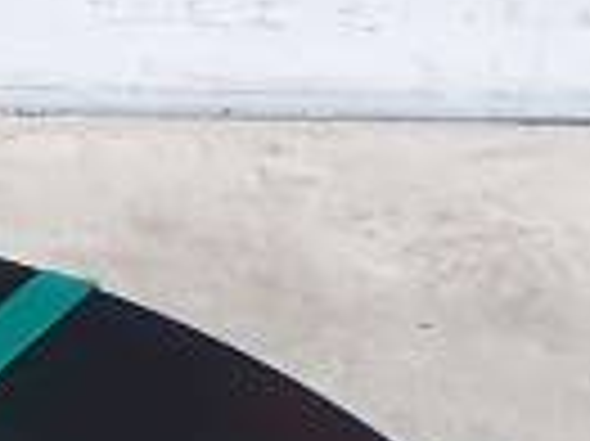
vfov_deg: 6.3
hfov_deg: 9.2
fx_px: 3474
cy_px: 1584
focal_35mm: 204
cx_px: -491
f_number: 2.4
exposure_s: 1/100
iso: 160
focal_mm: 4.32
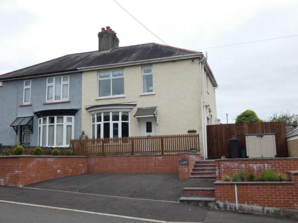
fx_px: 310
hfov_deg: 51.4
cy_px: 112
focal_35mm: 36
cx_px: 149
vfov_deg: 39.6
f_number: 3.5
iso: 80
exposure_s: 1/320
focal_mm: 6.5
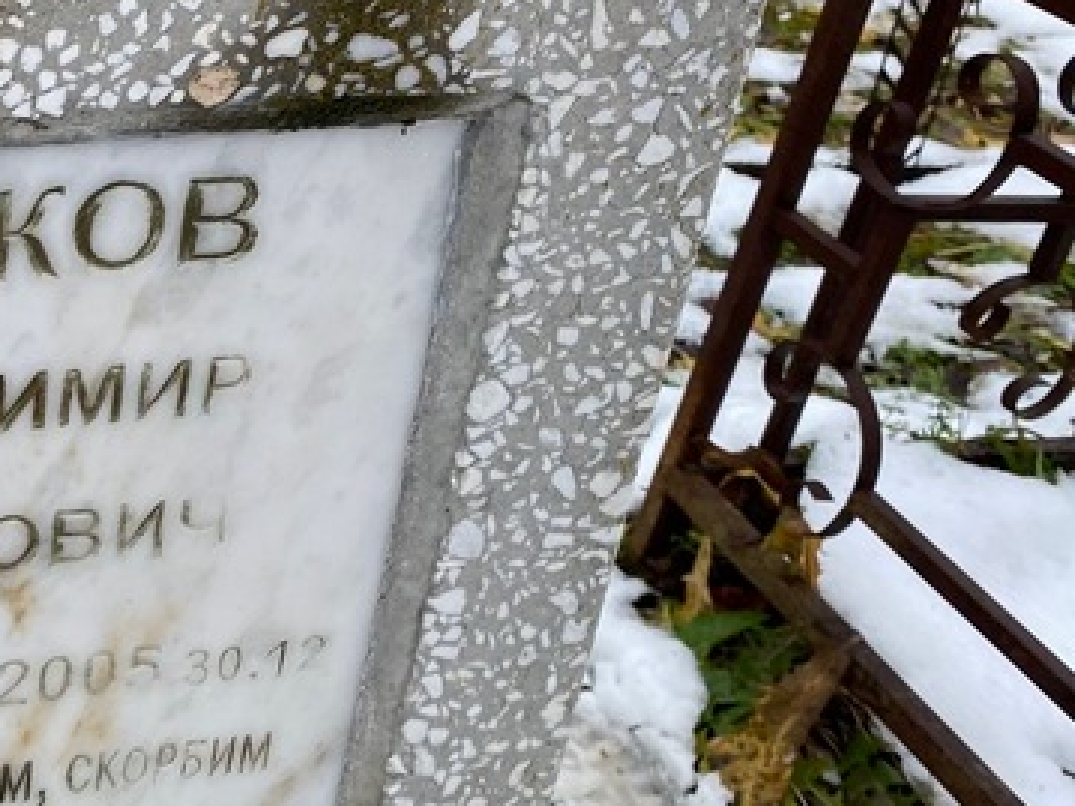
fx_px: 1801
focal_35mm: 58
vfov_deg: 25.1
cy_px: 288
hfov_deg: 30.2
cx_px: -75
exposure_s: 1/121
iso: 50
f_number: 1.8
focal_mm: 4.25
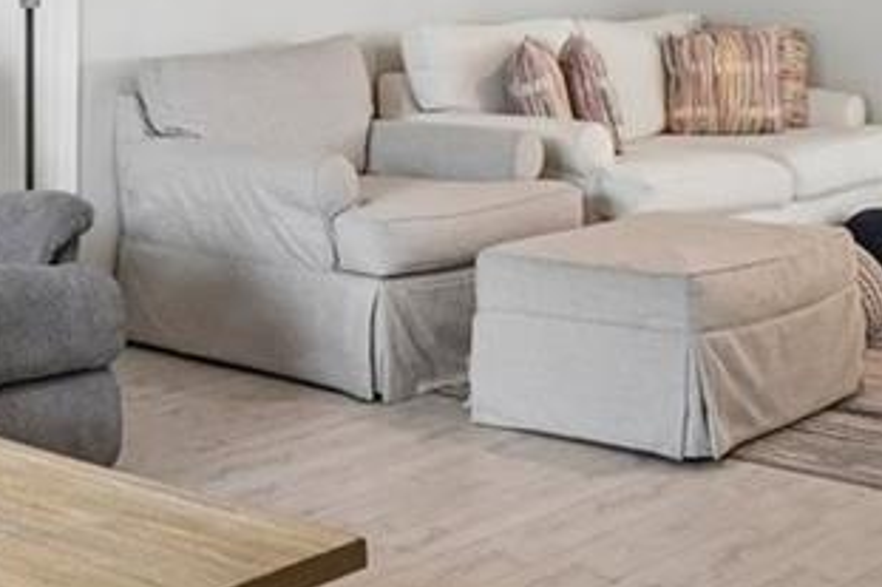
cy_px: -68
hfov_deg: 26.1
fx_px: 1763
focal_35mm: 72
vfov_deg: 18.2
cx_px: -65
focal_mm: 14
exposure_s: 1/20
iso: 400
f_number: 8
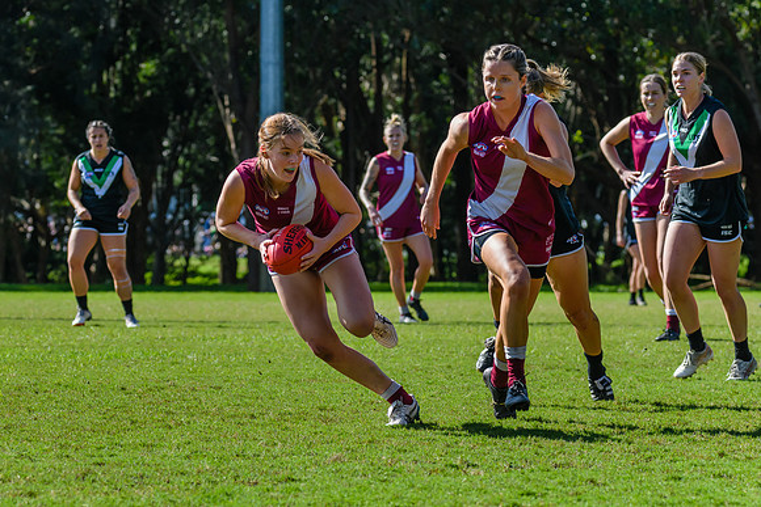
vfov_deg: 5.6
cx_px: 311
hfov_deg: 8.4
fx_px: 5172
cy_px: 233
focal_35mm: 245
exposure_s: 1/1250
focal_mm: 170
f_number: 6.3
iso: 800
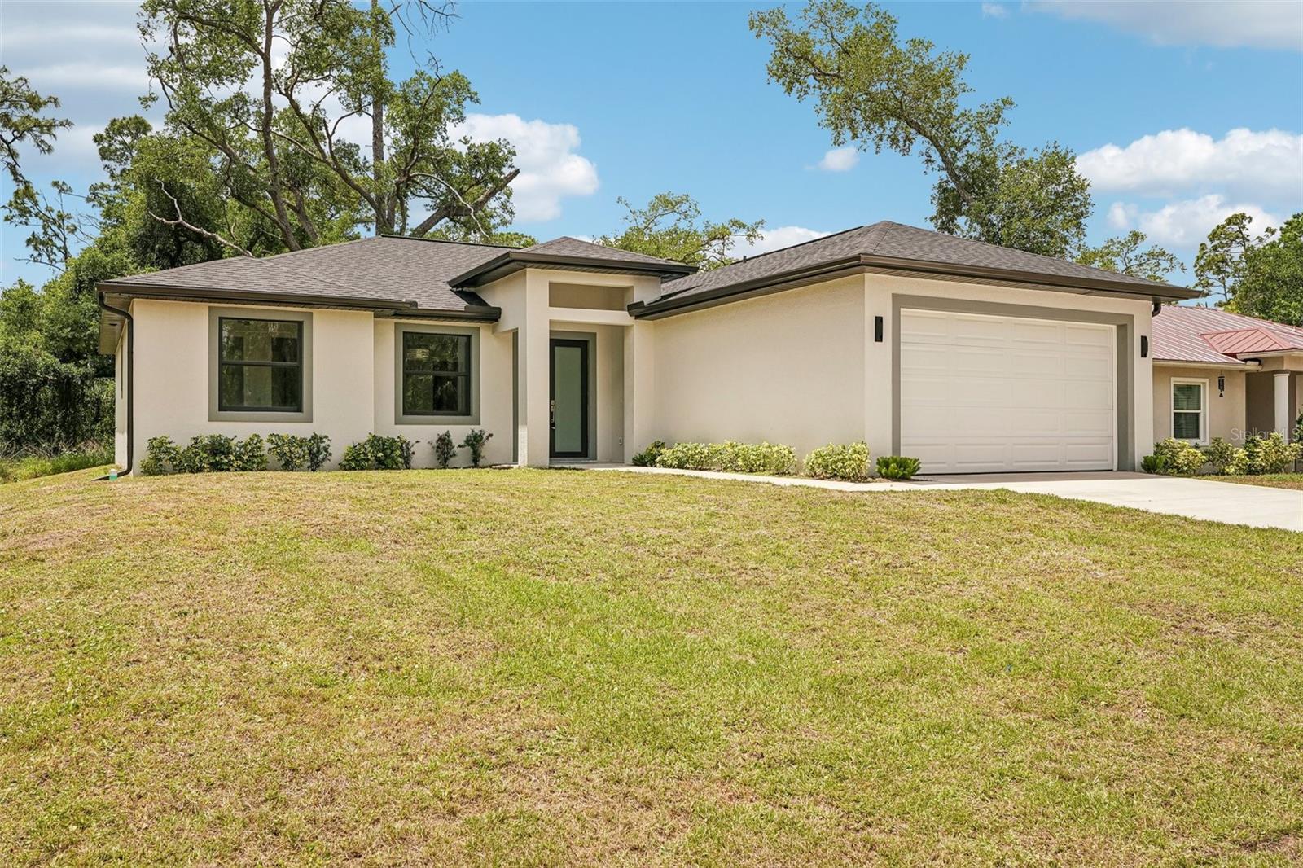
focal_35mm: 28
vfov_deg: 45.7
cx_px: 652
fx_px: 1031
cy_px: 434
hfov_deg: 64.6
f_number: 8
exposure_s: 1/800
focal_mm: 28.5
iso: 400
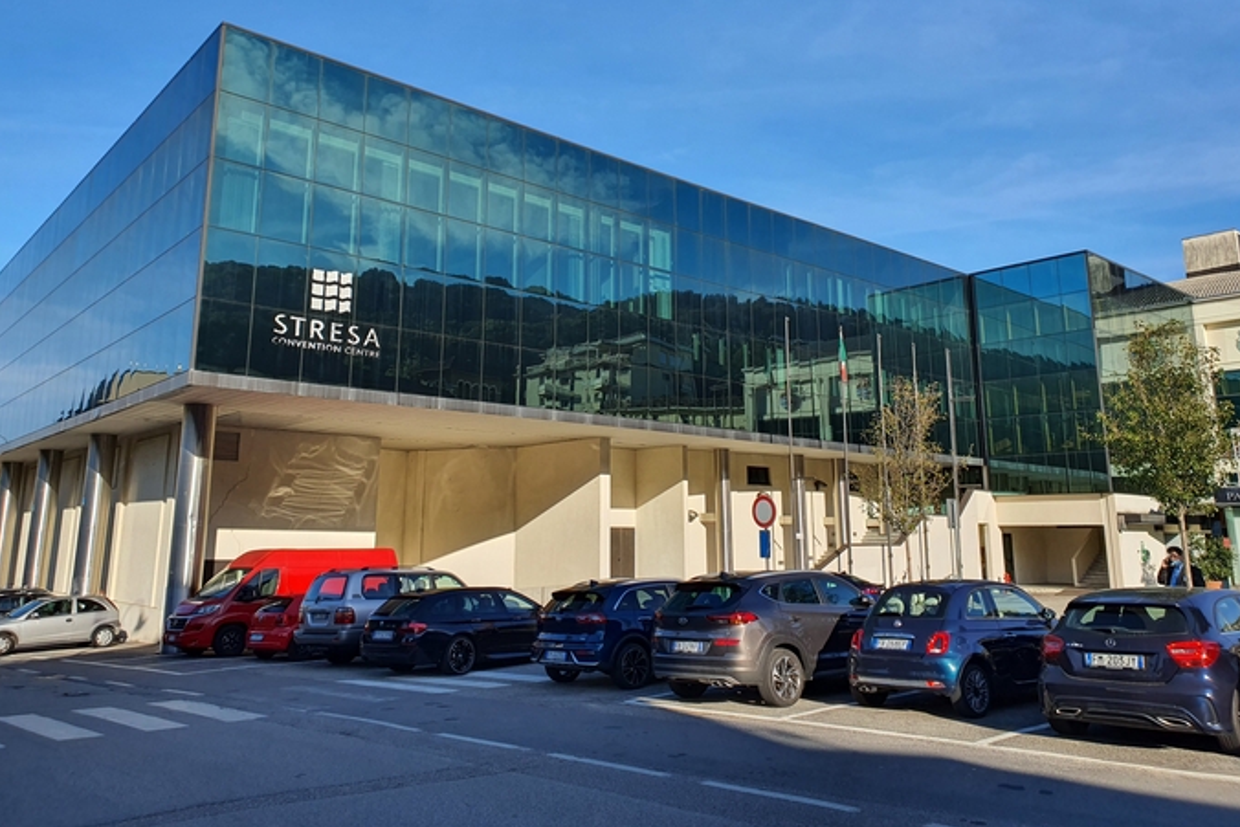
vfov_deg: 46.3
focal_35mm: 28
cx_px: 603
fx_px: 965
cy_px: 349
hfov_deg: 65.5
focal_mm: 4.3
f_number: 2.4
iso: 50
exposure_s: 1/1392
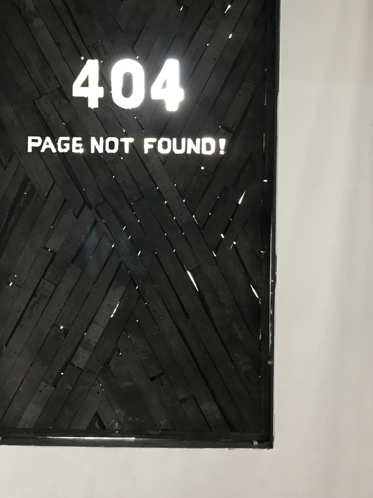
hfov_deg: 34.1
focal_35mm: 42
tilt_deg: +2.4
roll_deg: +0.8
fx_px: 603
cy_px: 178
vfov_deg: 44.3
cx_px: 132
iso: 50
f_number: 1.8
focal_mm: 3.99
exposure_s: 1/16
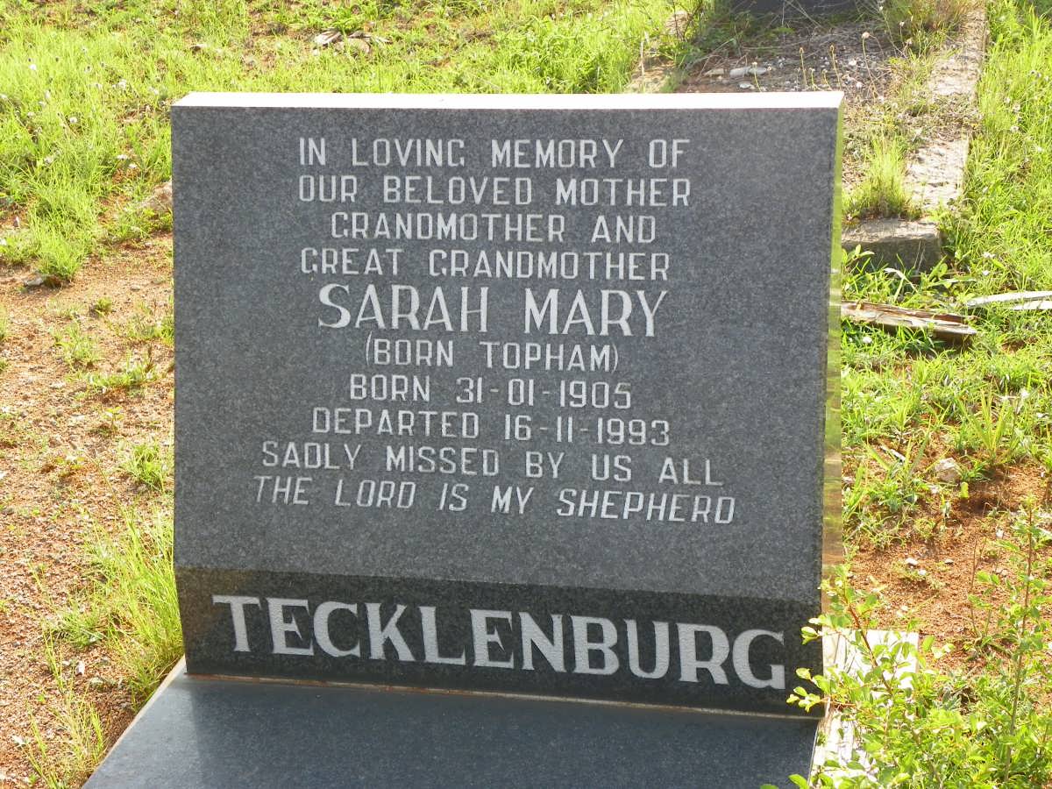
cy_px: 394
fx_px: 2006
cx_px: 526
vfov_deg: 22.3
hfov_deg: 29.4
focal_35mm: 66
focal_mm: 11.8
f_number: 3.5
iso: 64
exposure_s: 1/100
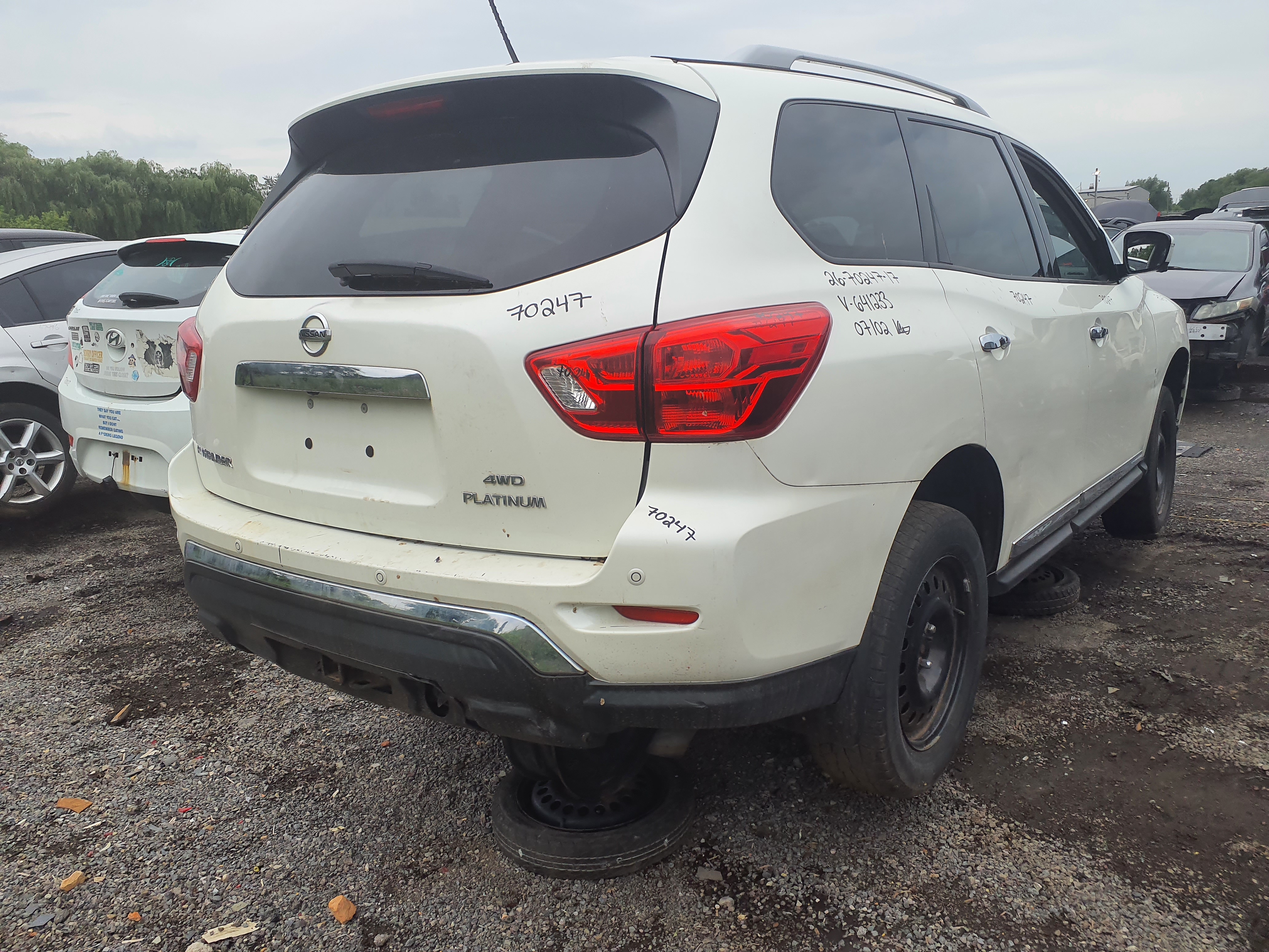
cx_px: 634
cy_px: 476
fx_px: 990
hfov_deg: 65.3
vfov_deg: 51.4
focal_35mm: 27
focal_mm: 3.58
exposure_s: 1/766
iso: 40
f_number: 1.9
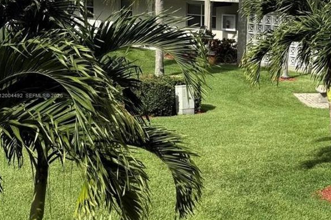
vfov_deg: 26.4
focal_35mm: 51
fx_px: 469
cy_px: 96
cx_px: 164
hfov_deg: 38.9
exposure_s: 1/4098
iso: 64
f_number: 1.78
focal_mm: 6.76
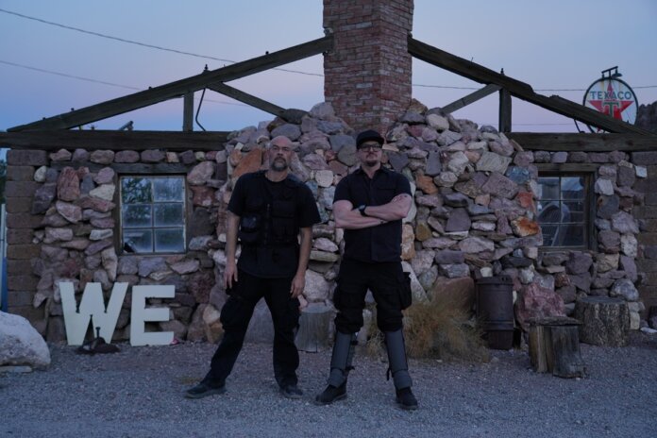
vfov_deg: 31.9
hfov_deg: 46.4
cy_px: 219
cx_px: 328
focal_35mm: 42
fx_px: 766
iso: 500
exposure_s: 1/125
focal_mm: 42
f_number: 4
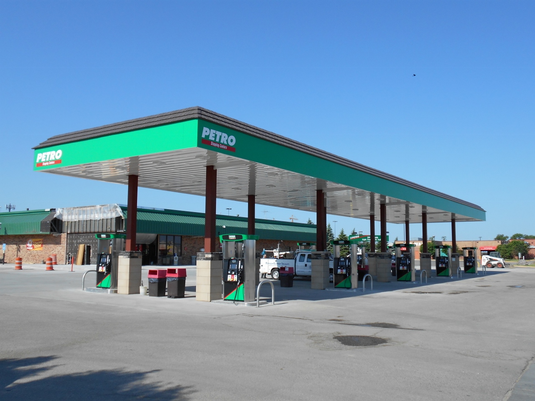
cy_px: 200
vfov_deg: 44.2
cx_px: 268
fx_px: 495
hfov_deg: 56.8
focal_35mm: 32
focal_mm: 5.8
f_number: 3.6
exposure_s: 1/1000
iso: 80
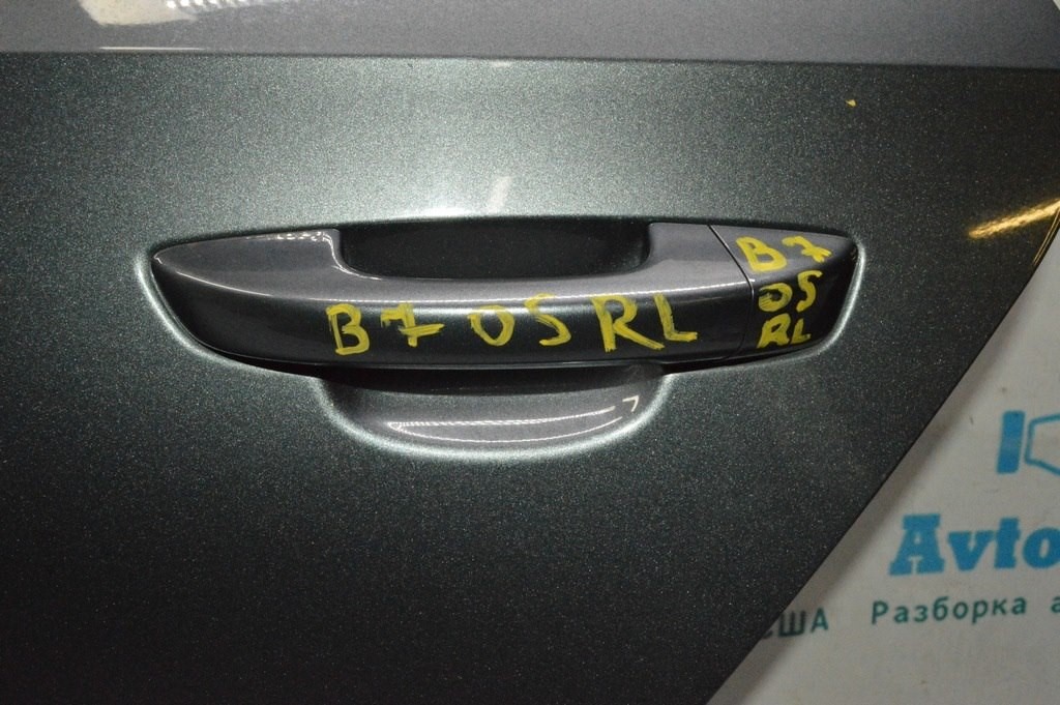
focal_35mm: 33
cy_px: 352
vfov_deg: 39.9
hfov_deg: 57.3
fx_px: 971
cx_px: 530
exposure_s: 1/200
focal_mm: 22
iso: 6400
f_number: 16
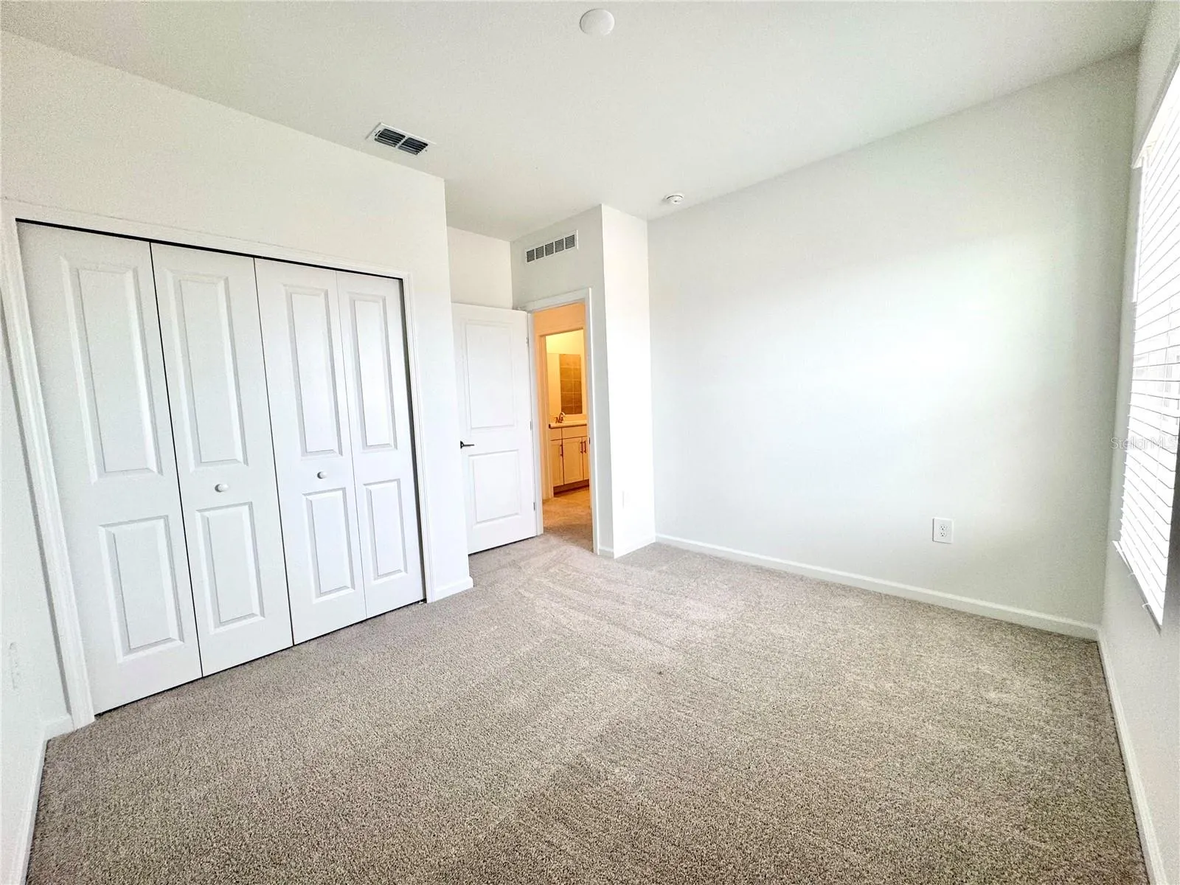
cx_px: 590
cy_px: 442
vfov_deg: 85.7
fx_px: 477
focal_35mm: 14
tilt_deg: -6.1
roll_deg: +1.5
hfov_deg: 102.1
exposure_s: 1/120
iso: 100
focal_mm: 2.22
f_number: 2.2
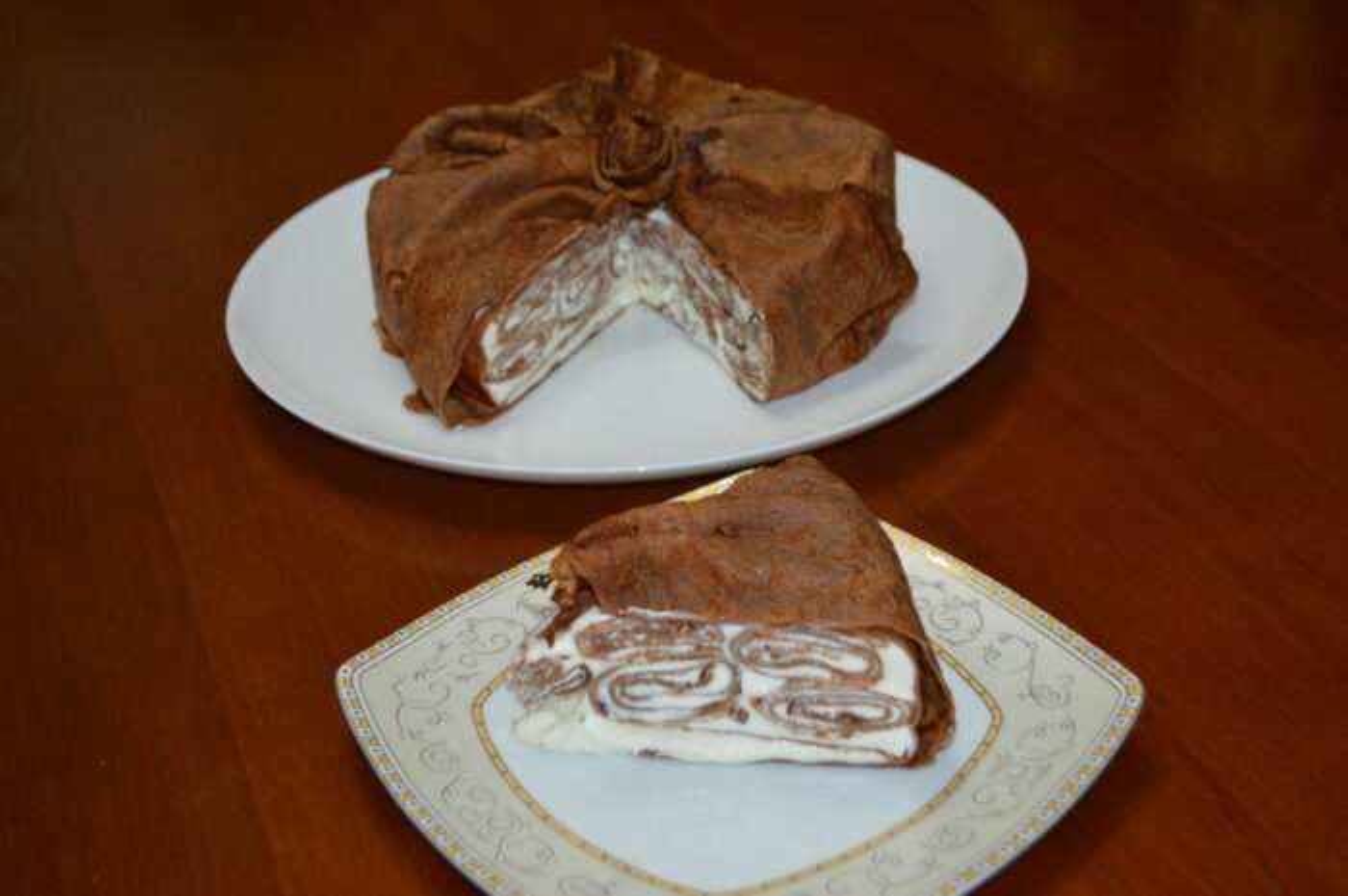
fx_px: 1795
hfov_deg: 41.2
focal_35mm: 48
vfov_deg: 28.0
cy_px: 448
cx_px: 674
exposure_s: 1/60
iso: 720
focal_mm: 32
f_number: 4.8
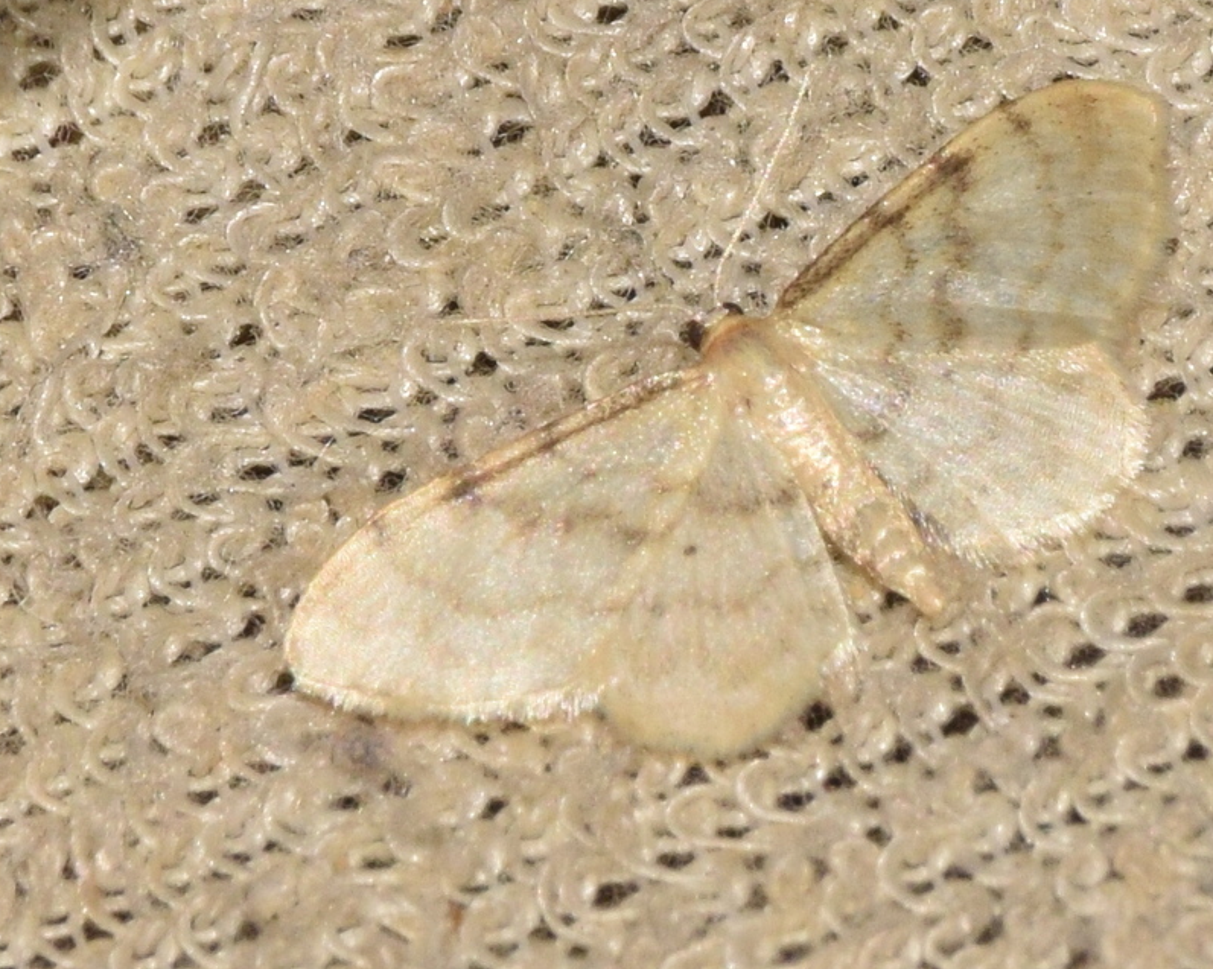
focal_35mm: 237
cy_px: 484
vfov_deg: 6.5
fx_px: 8505
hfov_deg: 8.2
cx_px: 715
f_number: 16
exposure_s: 1/160
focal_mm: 140
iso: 400
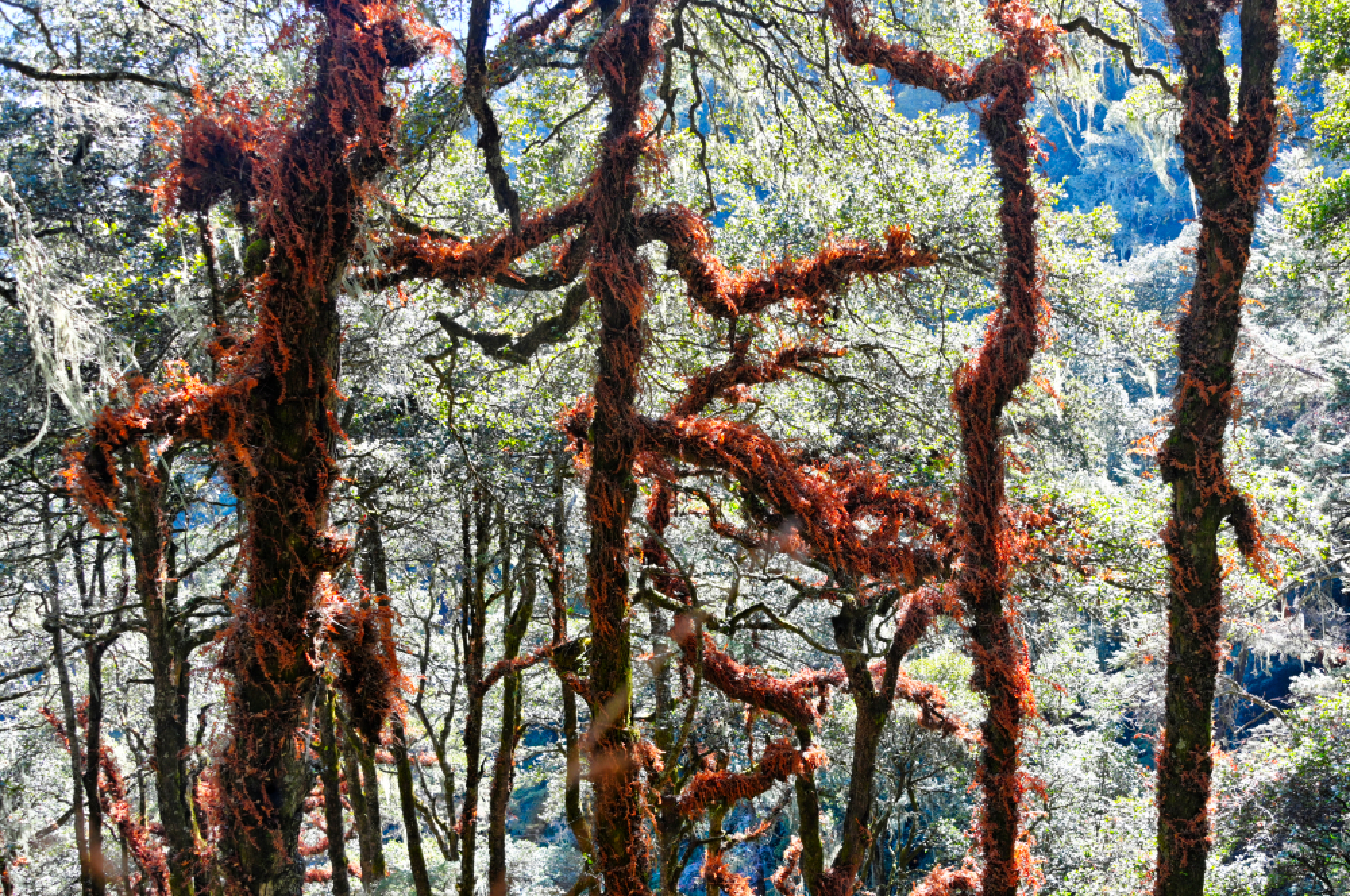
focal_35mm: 38
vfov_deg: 35.0
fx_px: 1423
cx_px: 675
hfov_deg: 50.8
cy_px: 448
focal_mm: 38
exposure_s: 1/50
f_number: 6.3
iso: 200
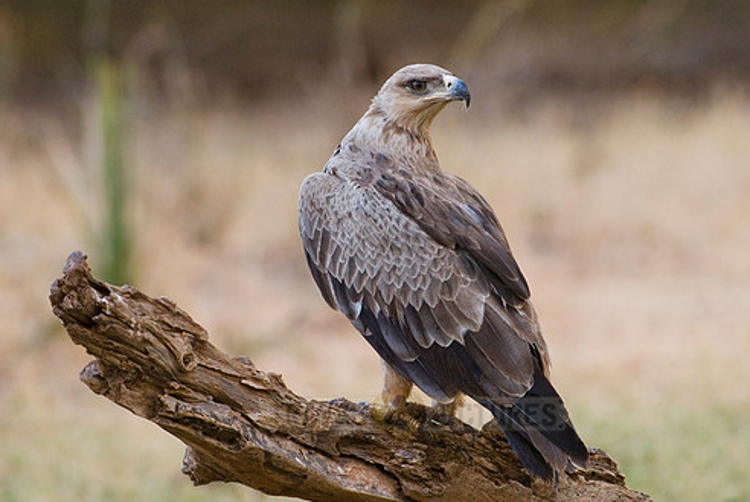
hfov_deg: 2.9
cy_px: 237
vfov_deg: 1.9
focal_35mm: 708
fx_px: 14763
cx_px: 401
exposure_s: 1/80
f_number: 5.6
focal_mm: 400
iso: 400
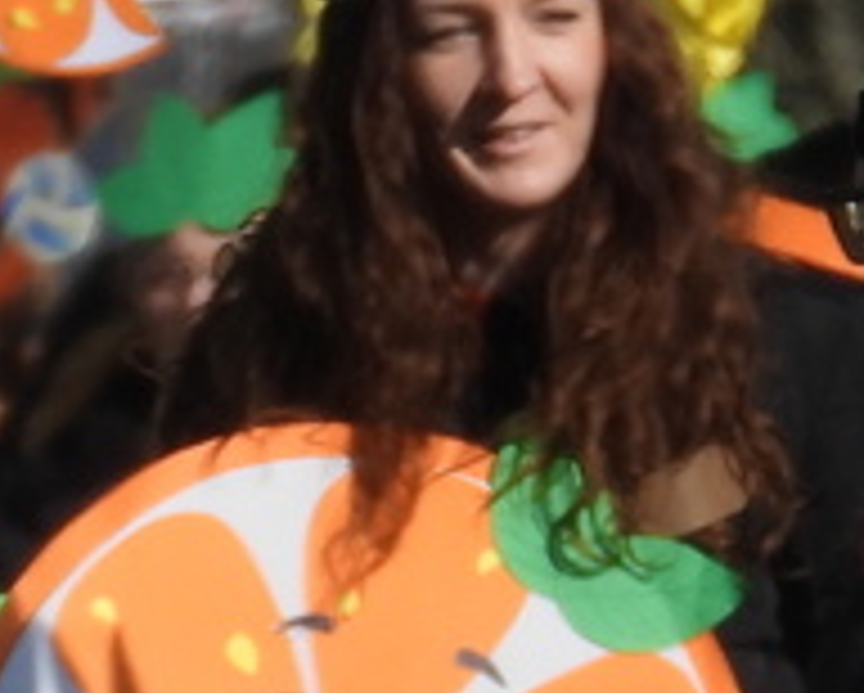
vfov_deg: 0.4
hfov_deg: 0.5
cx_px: -472
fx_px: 101288
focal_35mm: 3957
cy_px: 1058
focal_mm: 117
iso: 100
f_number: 5
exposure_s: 1/800
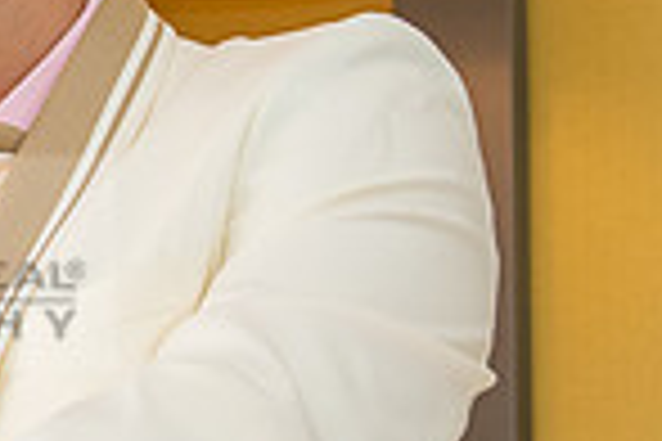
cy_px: 259
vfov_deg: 8.5
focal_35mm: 162
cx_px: -236
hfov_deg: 12.2
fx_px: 2979
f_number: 3.5
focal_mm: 32
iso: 500
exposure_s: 1/250
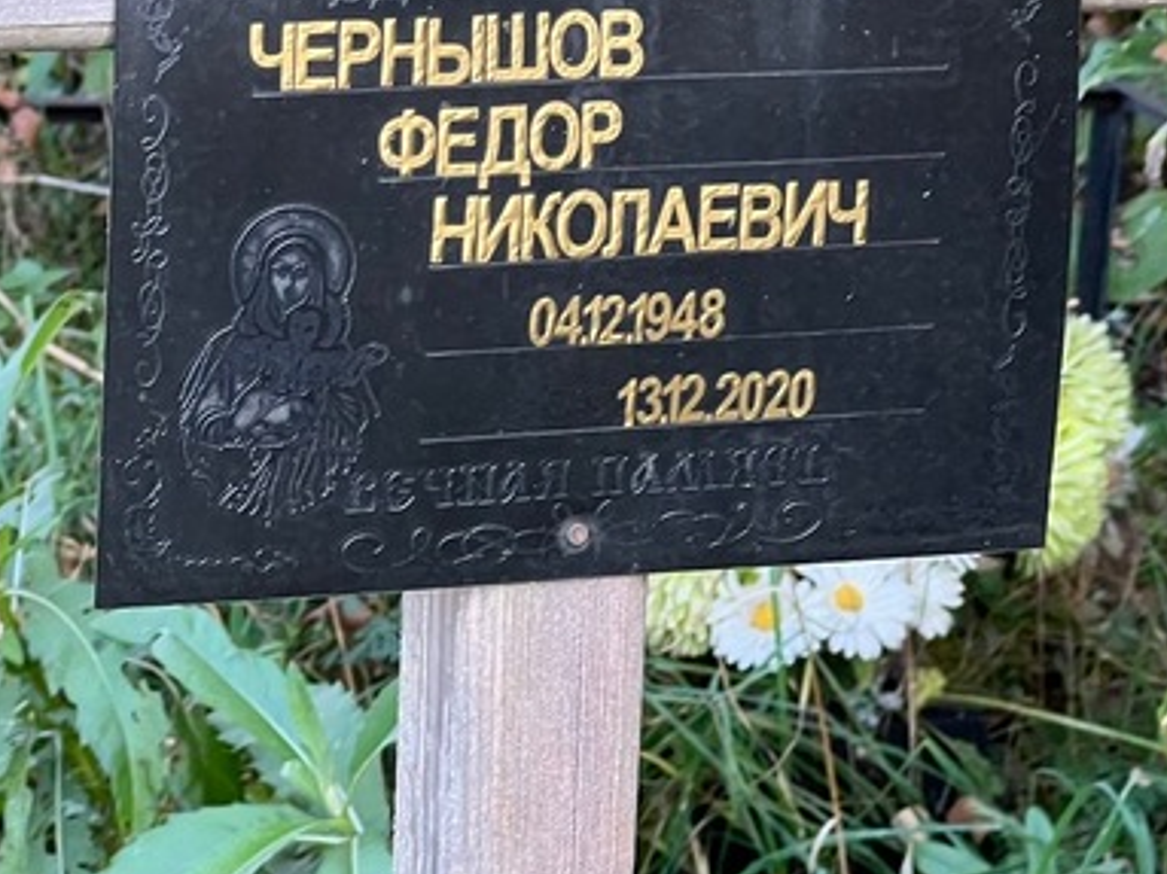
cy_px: 384
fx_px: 5426
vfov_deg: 9.2
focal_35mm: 161
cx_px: 622
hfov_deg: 12.3
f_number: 2.8
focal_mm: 9
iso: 100
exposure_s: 1/99
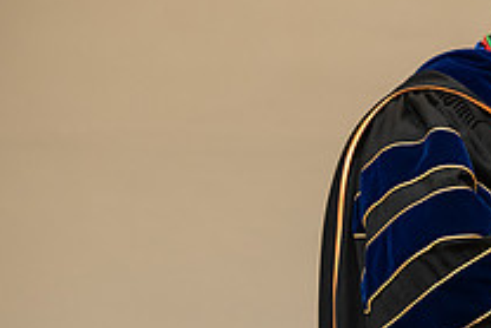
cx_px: 607
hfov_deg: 6.3
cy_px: 268
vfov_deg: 4.3
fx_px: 4408
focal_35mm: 323
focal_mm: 116
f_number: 4
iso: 2000
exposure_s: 1/200
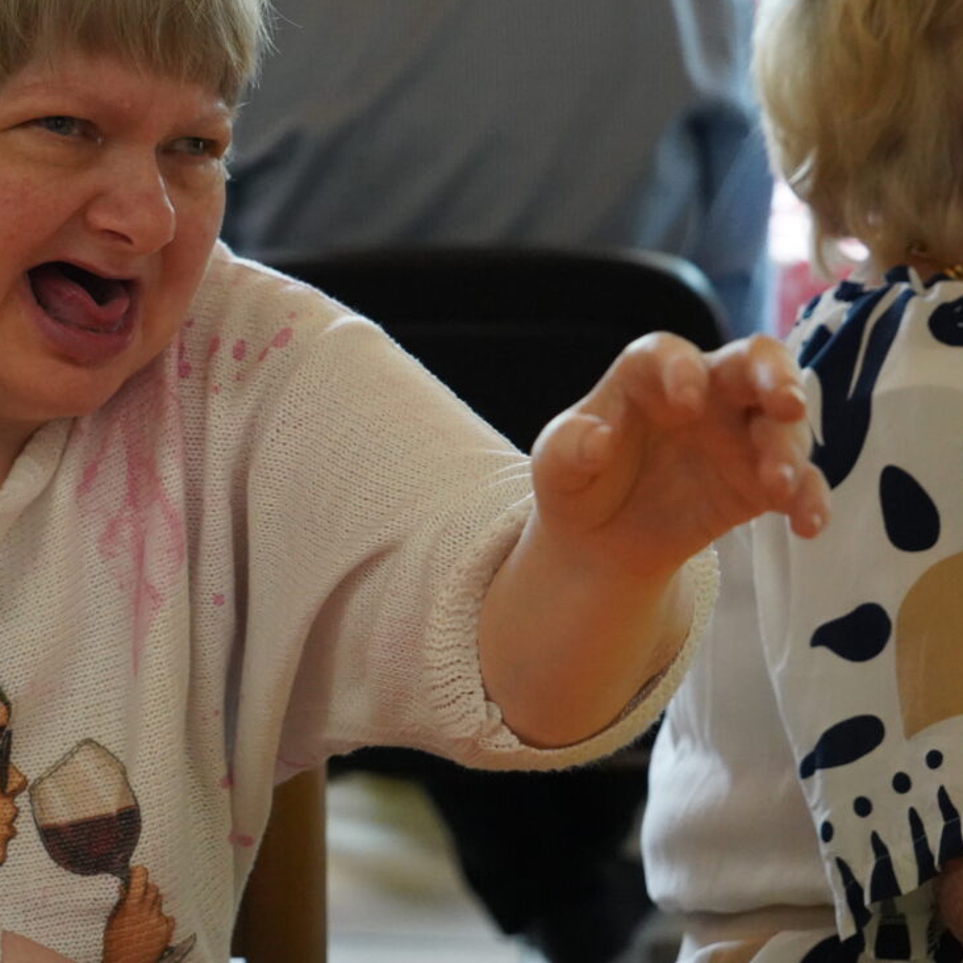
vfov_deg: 13.4
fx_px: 4092
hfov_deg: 13.3
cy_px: 398
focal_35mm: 130
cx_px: 133
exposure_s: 1/320
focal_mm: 80
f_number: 5.6
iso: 10000
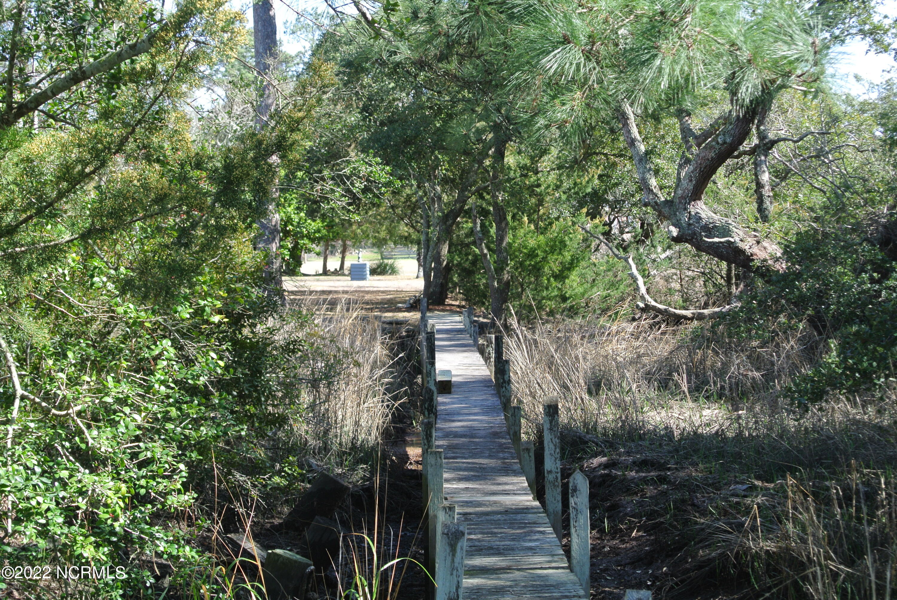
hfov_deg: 25.0
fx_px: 2021
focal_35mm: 81
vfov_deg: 16.9
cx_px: 448
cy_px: 300
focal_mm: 30
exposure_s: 1/100
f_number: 5.6
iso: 100
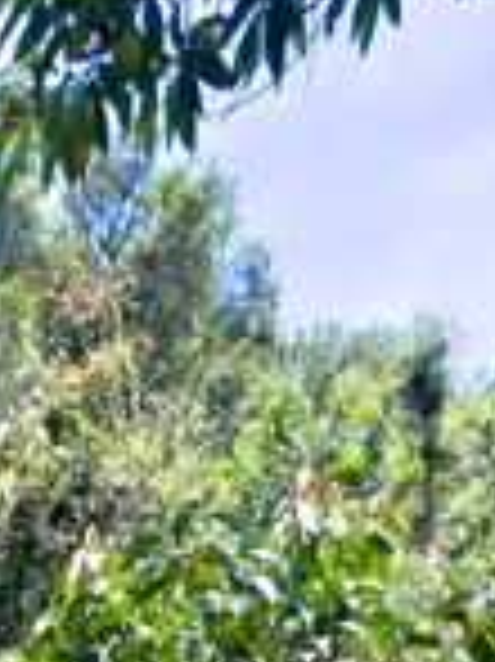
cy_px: 1479
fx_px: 1127
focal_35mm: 59
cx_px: -153
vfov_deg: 16.7
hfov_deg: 22.2
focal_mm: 1.57
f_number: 1.8
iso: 32
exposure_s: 1/241
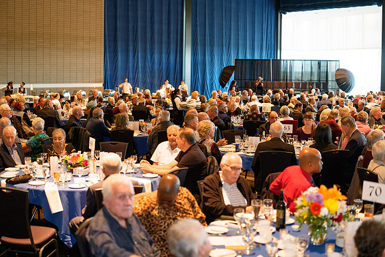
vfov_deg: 27.0
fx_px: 535
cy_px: 128
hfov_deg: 39.6
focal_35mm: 50
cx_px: 192
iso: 3200
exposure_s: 1/160
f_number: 2.2
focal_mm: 50
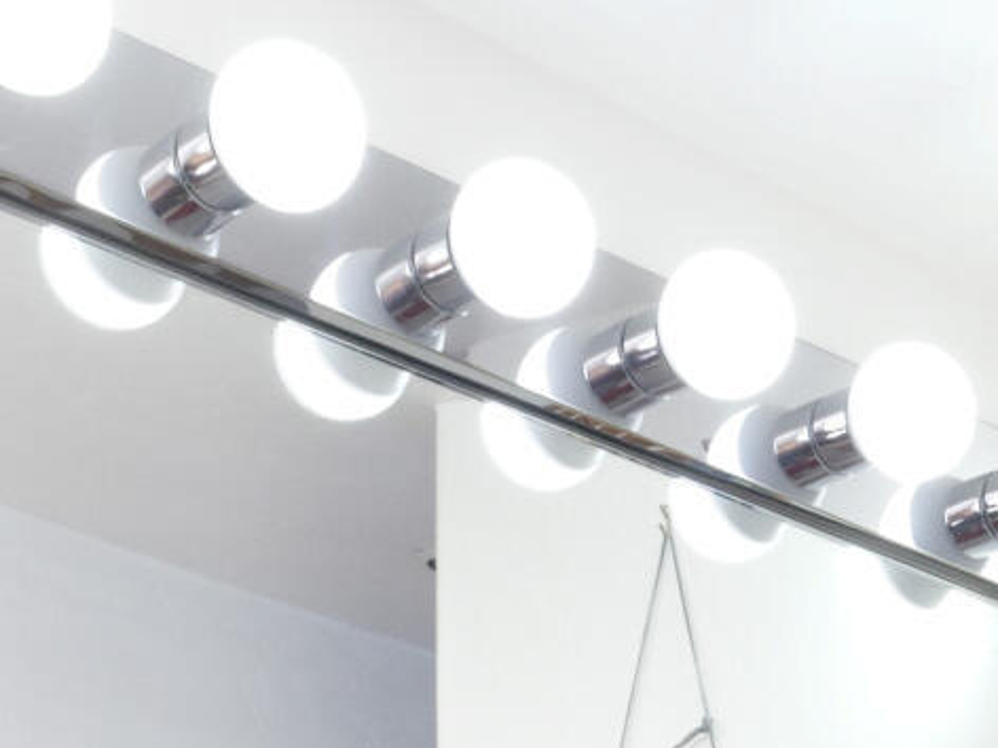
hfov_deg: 18.5
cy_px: 1910
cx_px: 922
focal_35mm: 104
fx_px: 2998
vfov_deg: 11.3
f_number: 7.1
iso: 1250
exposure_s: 1/13
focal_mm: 17
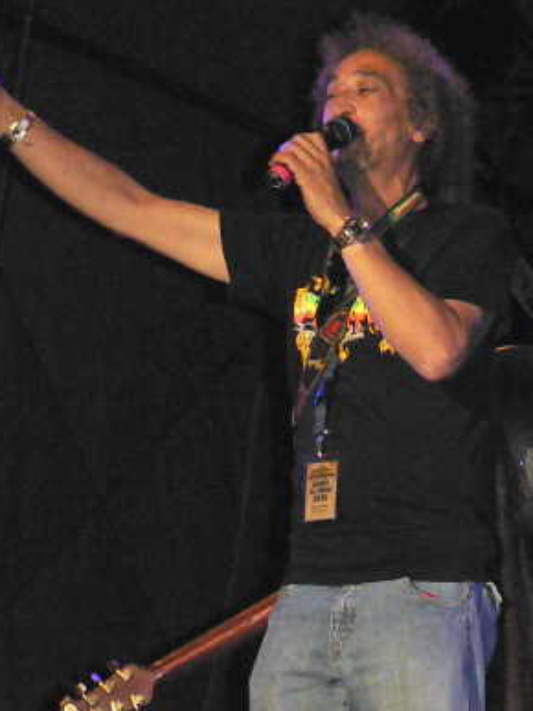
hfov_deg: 14.2
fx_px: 2136
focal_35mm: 104
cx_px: 255
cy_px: 428
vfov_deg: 18.9
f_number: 3.2
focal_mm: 11.4
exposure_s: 1/60
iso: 400
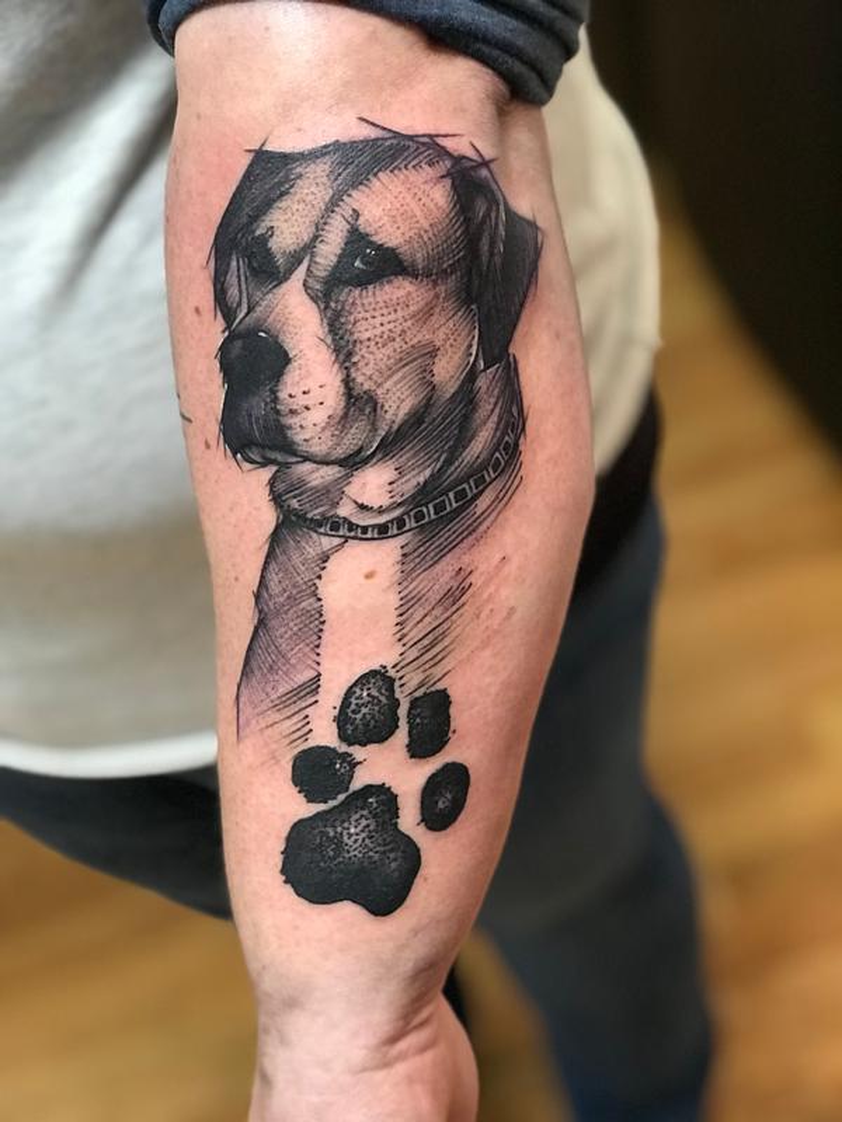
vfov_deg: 33.8
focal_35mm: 57
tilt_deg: -47.7
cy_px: 561
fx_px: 1849
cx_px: 421
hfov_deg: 25.7
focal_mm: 6.6
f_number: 2.8
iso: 640
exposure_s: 1/60
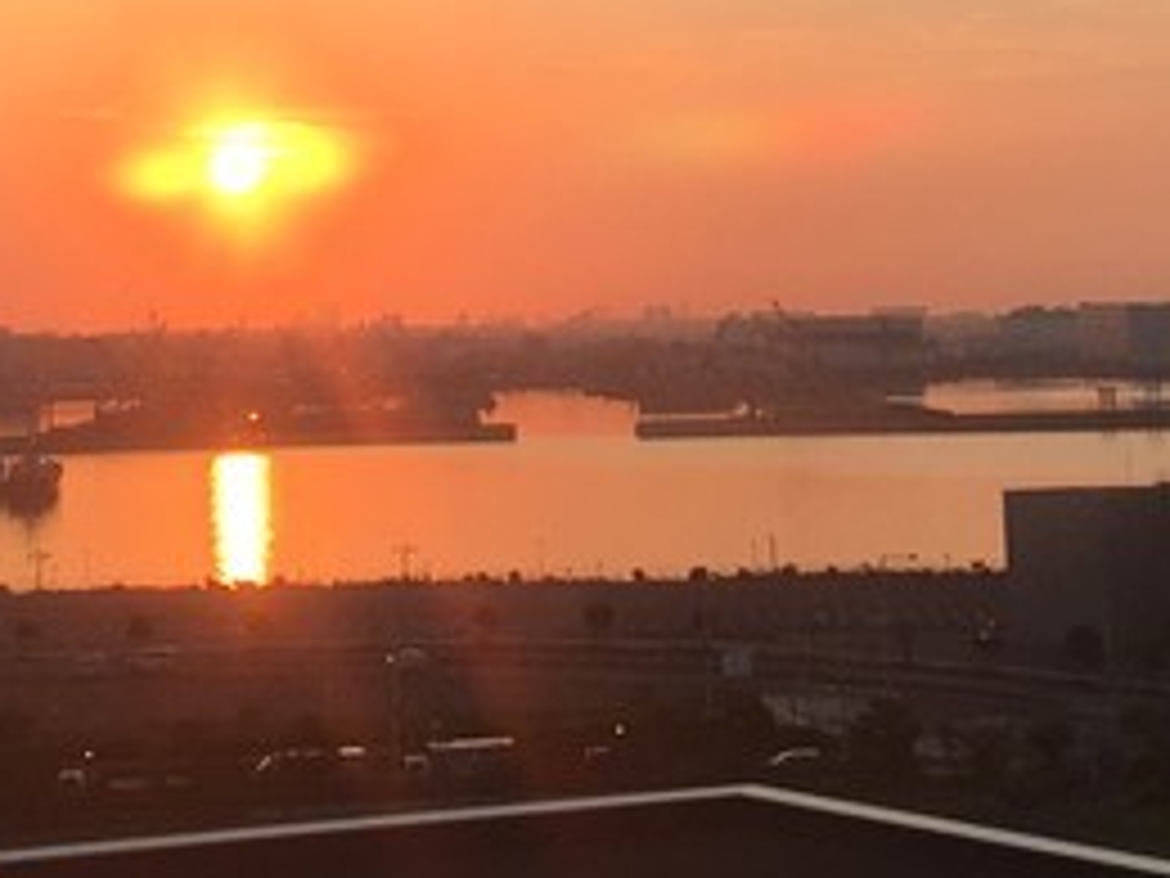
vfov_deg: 12.6
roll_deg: +0.8
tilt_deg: +9.4
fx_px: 3853
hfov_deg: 17.2
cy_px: -239
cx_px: 454
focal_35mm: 114
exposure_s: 1/641
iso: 25
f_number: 2.2
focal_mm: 4.15
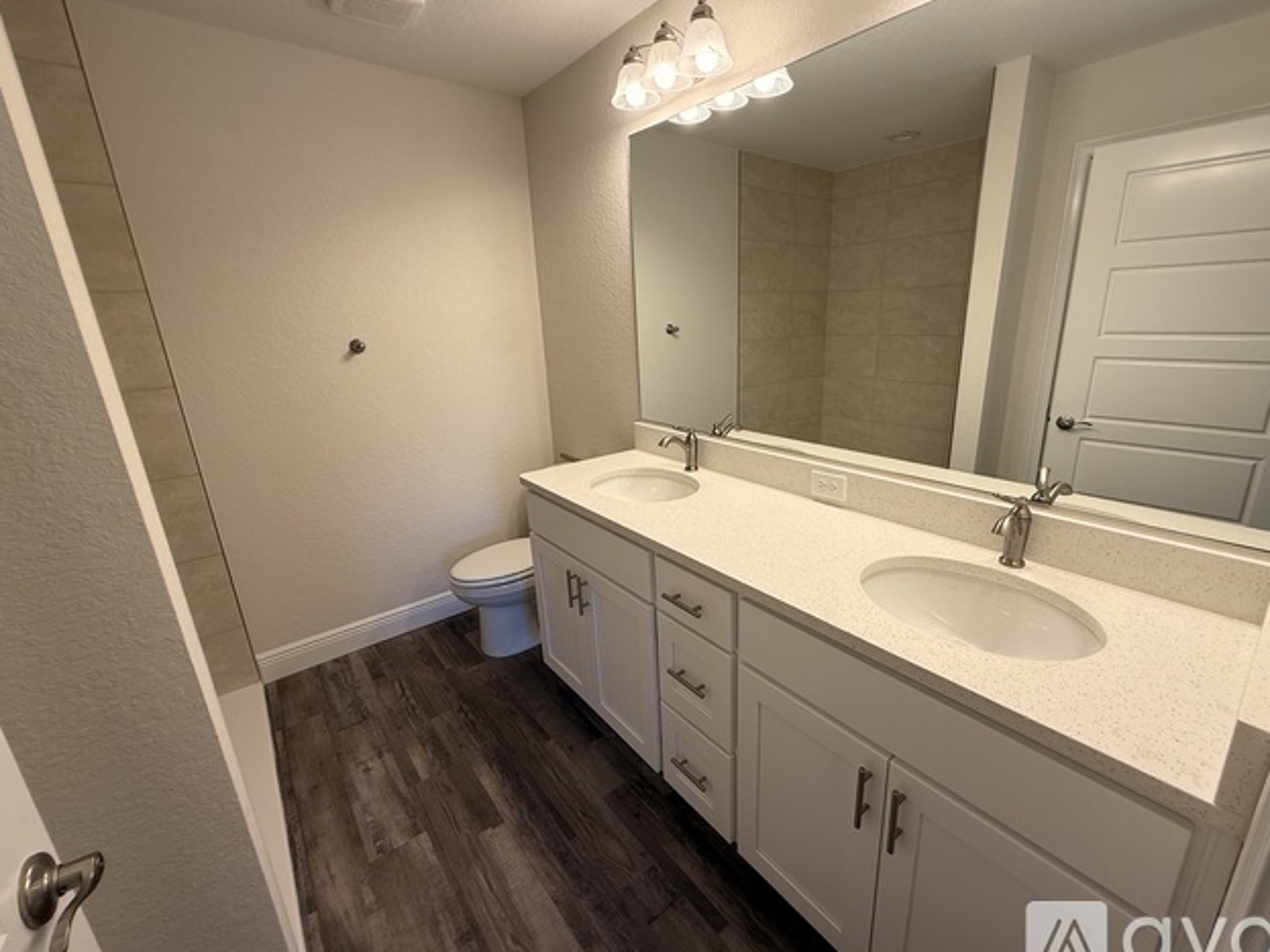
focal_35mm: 15
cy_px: 473
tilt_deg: -15.9
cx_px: 676
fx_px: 550
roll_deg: +2.3
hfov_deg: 98.0
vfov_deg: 81.7
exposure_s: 1/120
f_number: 2.2
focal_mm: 2.22
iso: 80
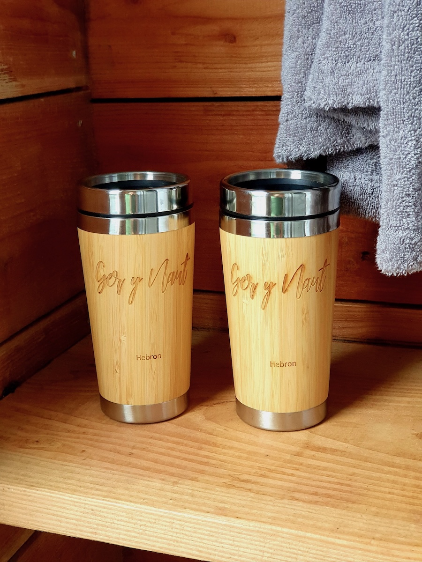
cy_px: 281
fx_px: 845
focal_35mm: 52
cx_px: 211
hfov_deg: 28.0
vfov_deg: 36.8
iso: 100
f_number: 2.4
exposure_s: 1/50
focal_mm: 6
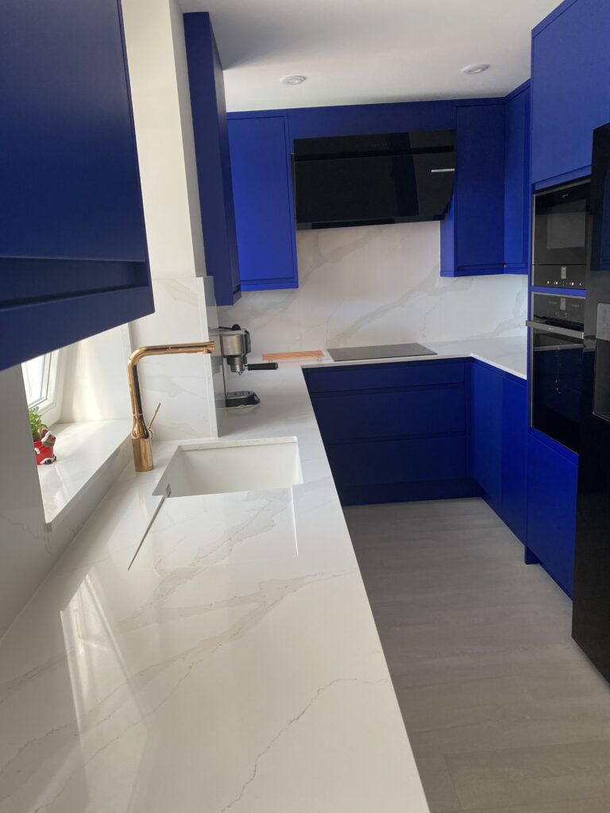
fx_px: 611
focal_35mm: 26
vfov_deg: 67.3
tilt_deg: -11.1
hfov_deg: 53.1
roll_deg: +3.4
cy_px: 406
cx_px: 305
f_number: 1.8
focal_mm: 4.25
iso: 125
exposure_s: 1/118
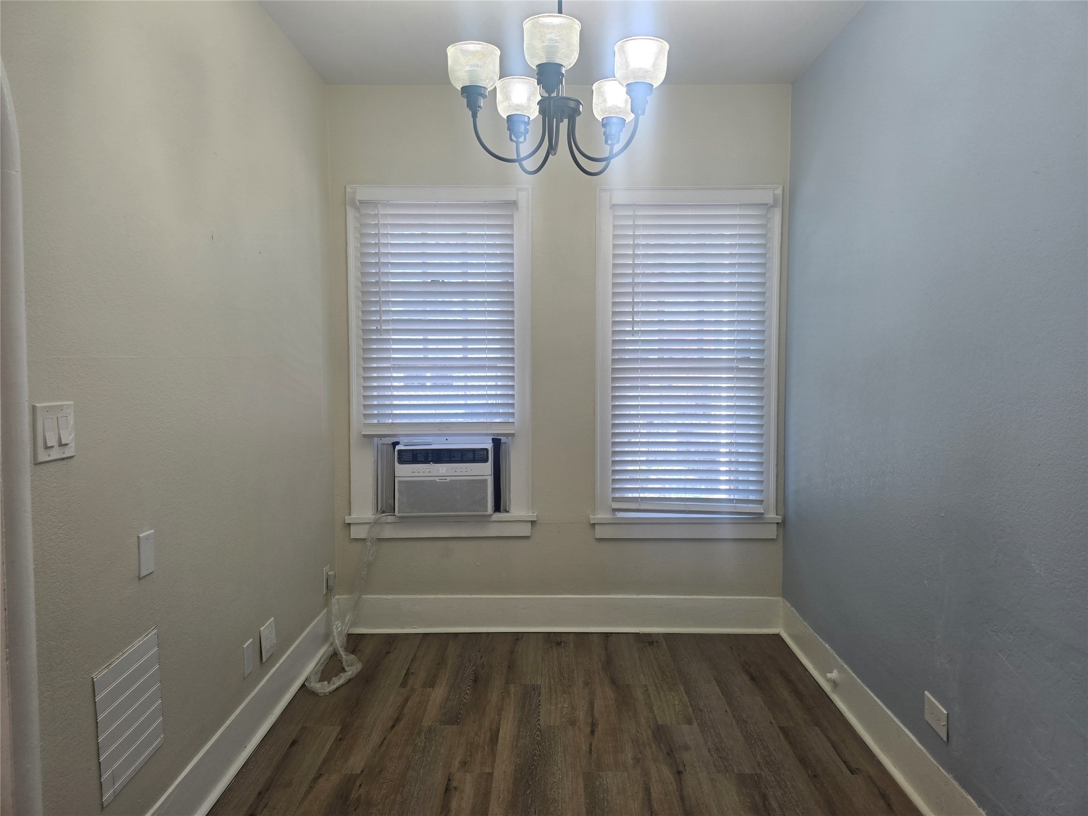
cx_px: 544
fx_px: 723
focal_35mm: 23
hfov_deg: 73.9
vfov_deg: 58.9
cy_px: 408
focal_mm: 6.3
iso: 64
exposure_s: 1/120
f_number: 1.7
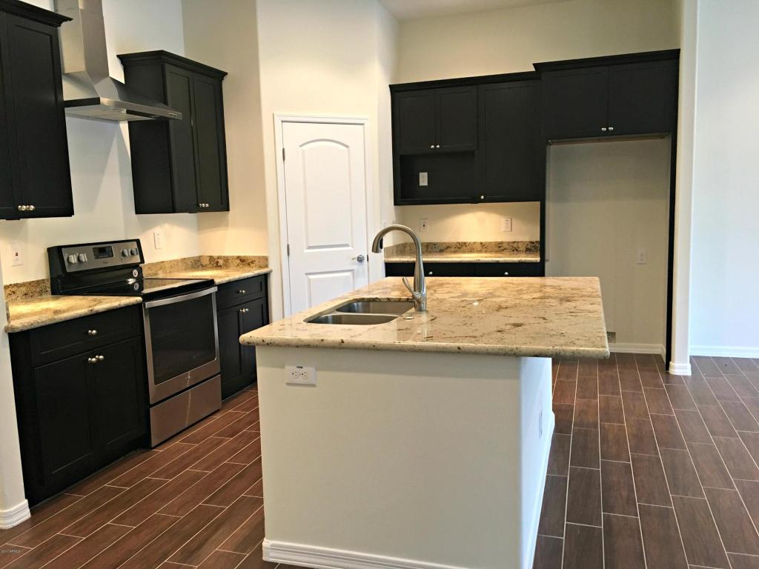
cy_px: 284
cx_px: 380
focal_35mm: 29
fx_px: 636
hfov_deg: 61.7
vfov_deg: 48.2
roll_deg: +2.2
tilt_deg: -7.2
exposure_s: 1/30
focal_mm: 4.15
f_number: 2.2
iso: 125
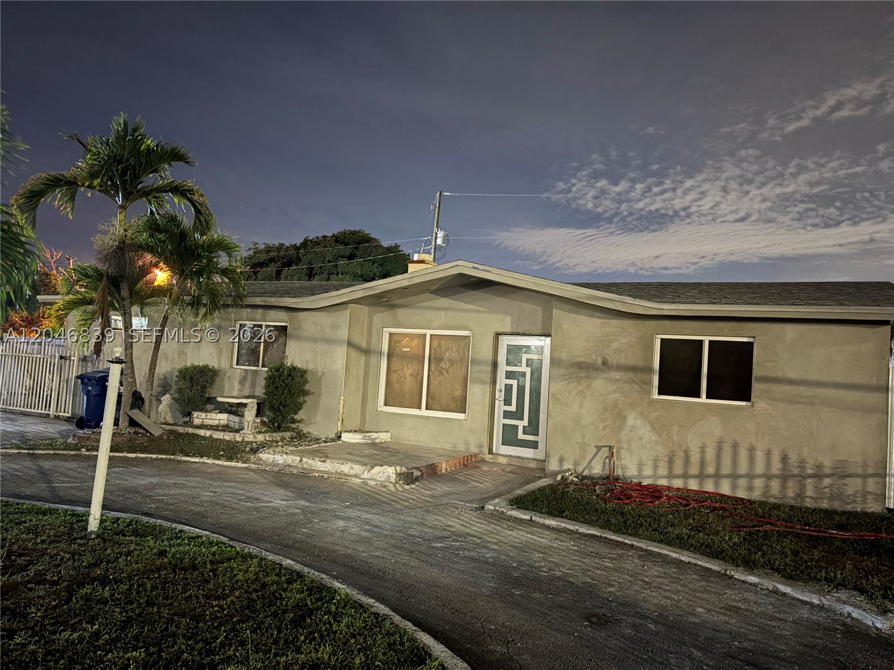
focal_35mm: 26
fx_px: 671
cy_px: 335
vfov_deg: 53.1
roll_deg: -3.8
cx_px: 447
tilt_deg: +3.7
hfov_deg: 67.3
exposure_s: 1/5
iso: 1250
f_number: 1.6
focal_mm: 5.96
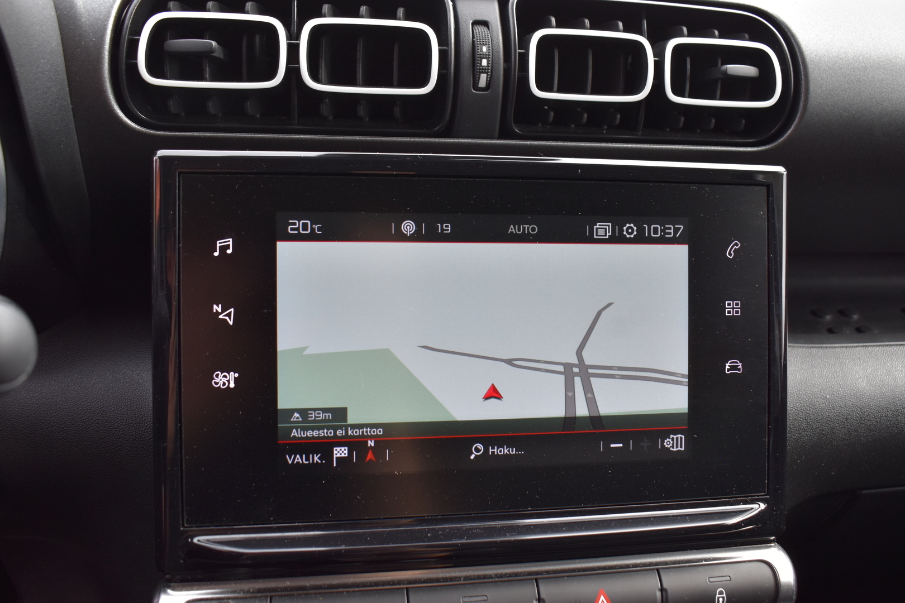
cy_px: 302
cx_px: 452
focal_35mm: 33
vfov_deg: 40.0
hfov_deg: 57.2
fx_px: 830
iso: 400
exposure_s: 1/180
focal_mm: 22
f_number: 6.7
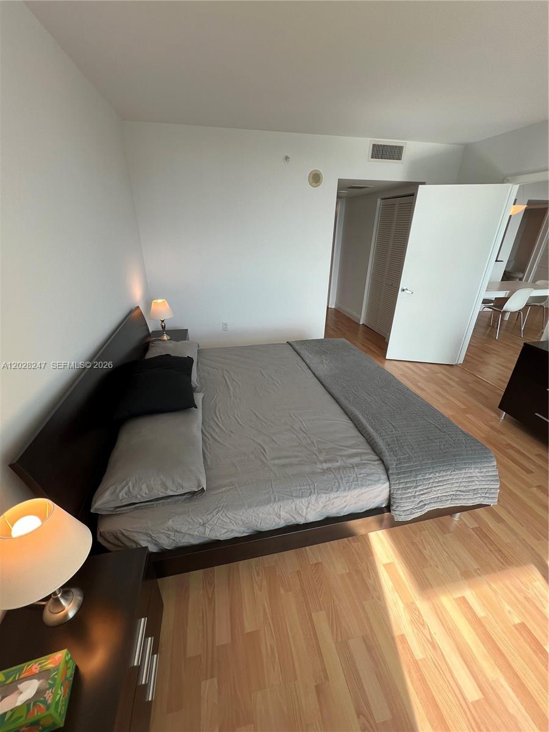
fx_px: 275
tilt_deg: -22.8
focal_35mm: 13
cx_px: 274
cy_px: 366
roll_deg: -0.3
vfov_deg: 106.2
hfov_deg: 89.9
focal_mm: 1.57
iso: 32
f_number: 1.8
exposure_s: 1/120
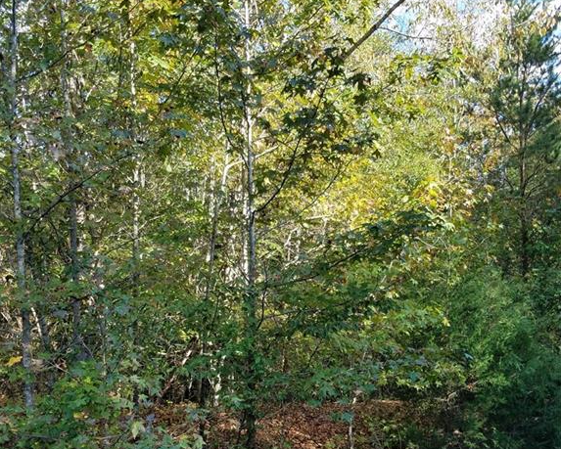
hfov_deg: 52.8
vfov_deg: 42.9
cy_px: 291
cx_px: 280
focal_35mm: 34
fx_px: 565
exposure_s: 1/509
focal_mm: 4.2
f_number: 1.7
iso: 50
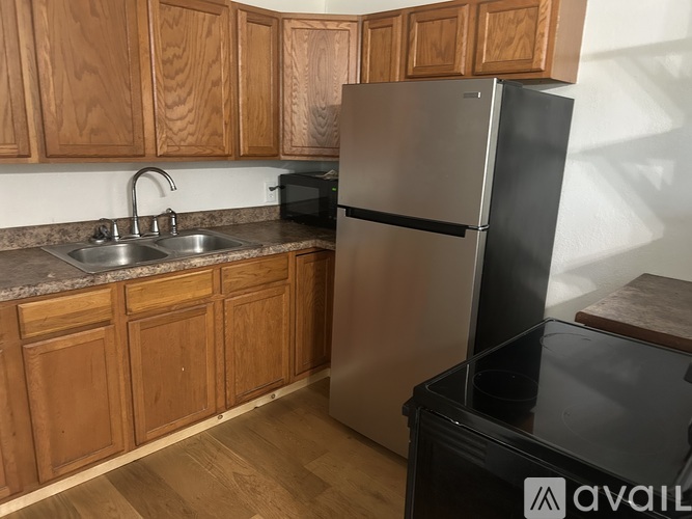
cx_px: 346
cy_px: 260
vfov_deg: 53.0
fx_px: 520
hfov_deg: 67.3
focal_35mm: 26
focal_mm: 5.7
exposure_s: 1/30
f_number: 1.5
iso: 500
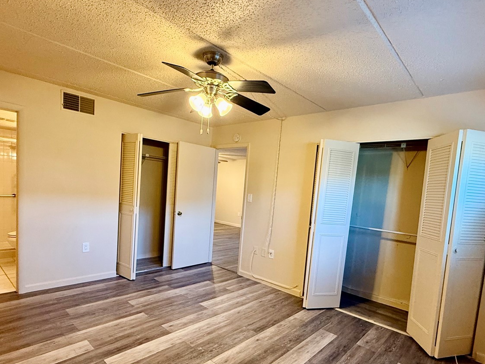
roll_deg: -4.2
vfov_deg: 65.5
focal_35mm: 20
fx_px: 280
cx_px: 242
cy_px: 212
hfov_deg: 81.7
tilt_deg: -4.4
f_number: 2.2
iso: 400
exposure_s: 1/60
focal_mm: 2.22
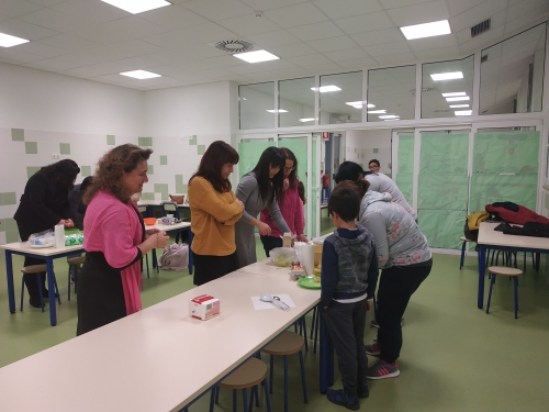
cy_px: 206
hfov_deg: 71.6
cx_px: 274
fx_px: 381
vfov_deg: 56.8
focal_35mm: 24
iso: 200
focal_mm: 3.94
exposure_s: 1/50
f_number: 1.9
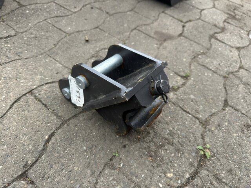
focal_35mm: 24
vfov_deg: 56.8
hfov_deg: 71.6
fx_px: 174
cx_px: 126
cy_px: 94
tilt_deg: -46.2
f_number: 1.78
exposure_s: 1/918
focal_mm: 6.86
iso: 80
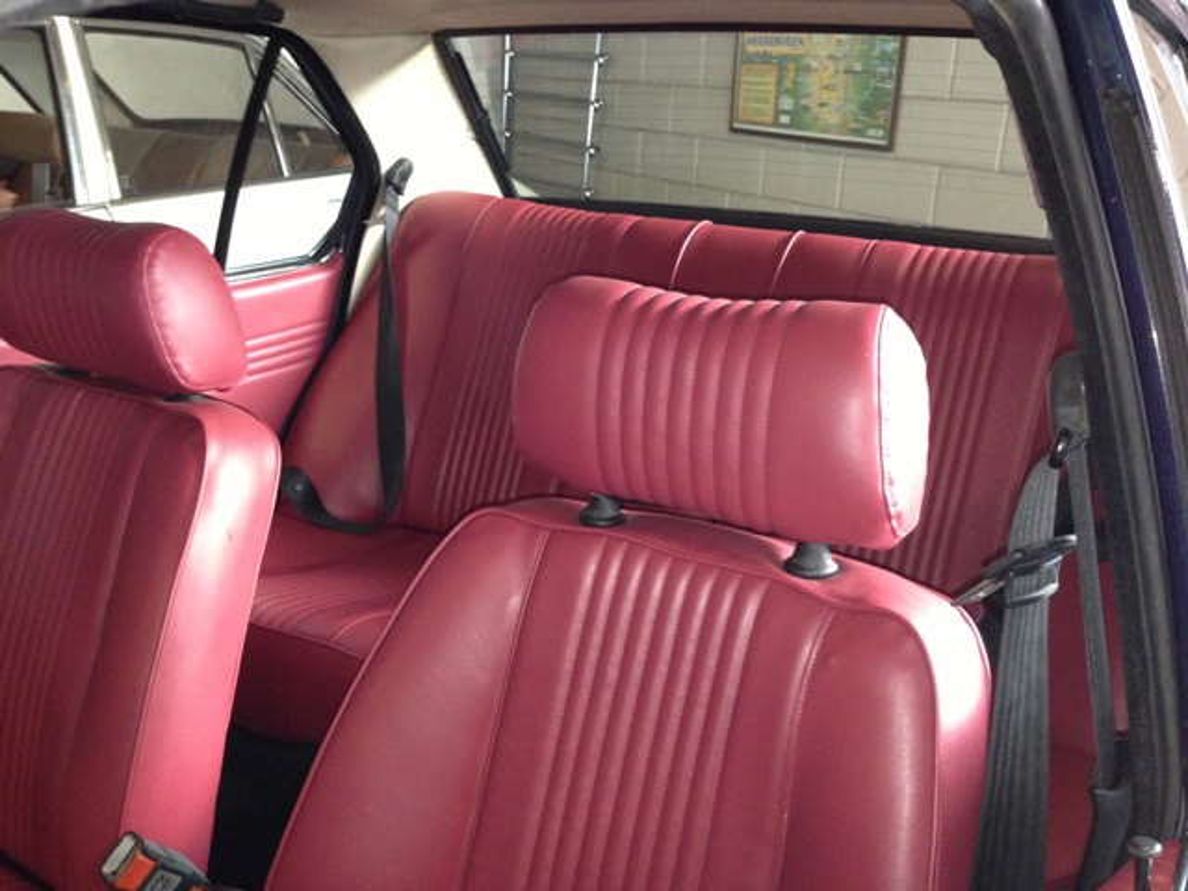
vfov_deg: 42.9
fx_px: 1133
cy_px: 446
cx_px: 594
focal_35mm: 33
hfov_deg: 55.4
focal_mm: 4.13
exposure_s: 1/20
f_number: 2.4
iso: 320
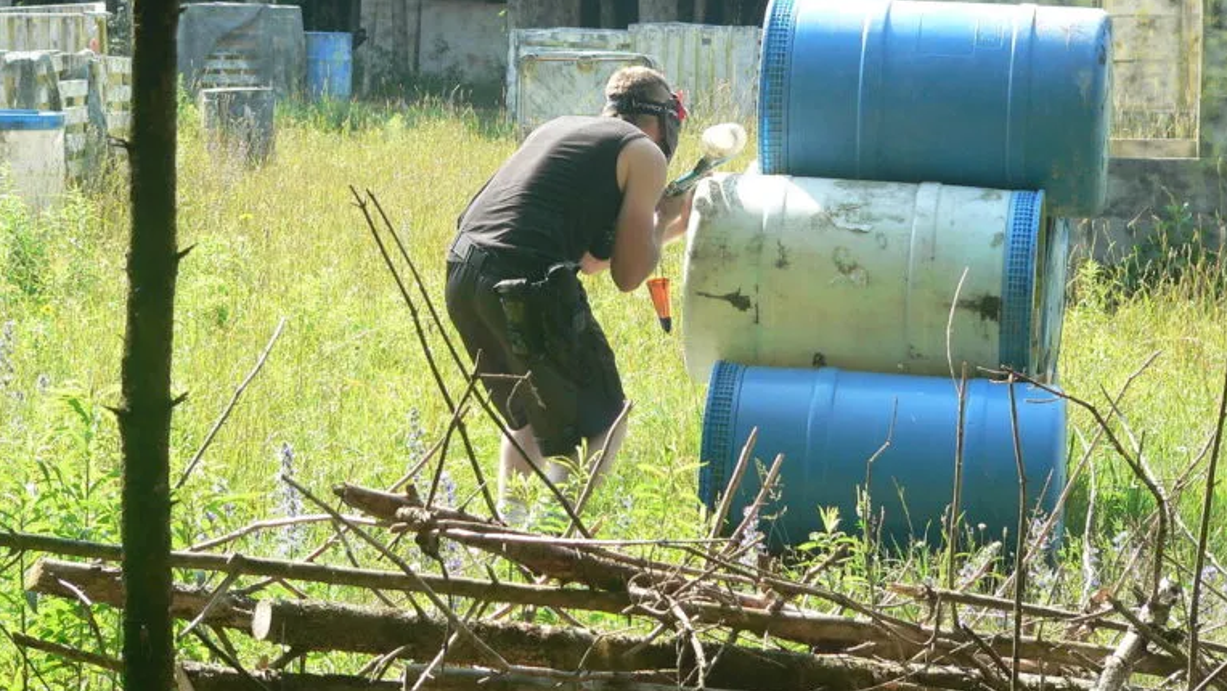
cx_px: 615
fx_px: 4523
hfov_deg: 15.4
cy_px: 231
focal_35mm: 139
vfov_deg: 8.7
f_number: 3.7
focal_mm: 21.2
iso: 80
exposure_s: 1/125
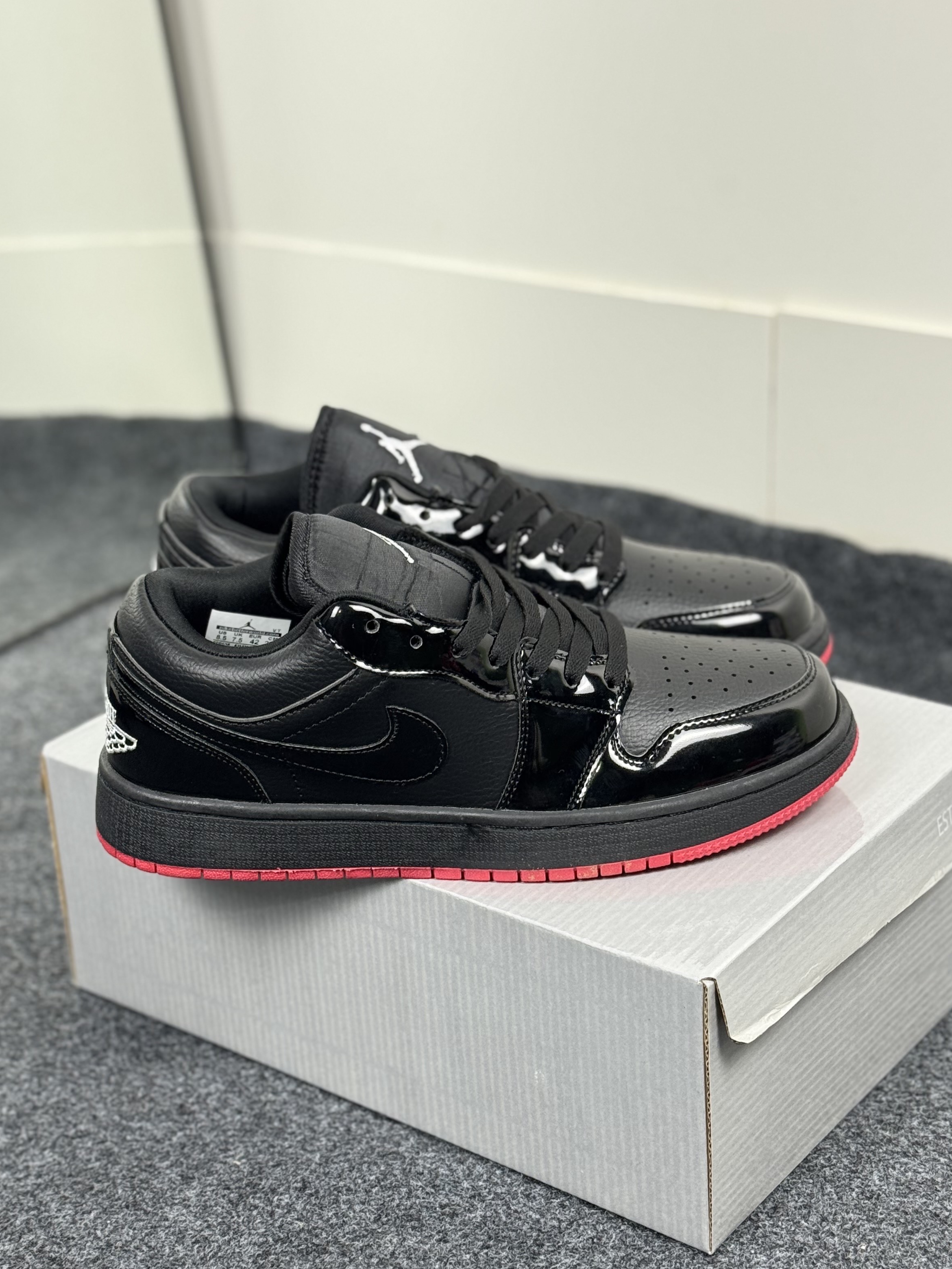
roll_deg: +3.3
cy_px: 606
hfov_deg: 23.6
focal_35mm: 62
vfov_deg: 31.2
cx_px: 522
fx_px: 2274
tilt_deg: -23.8
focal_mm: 6.76
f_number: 1.78
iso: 100
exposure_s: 1/50
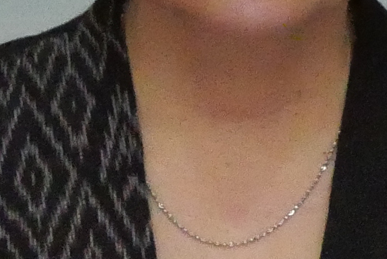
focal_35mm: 413
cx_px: 136
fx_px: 4442
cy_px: 282
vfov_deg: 3.3
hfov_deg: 5.0
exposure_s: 1/200
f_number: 5.6
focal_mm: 27
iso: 6400
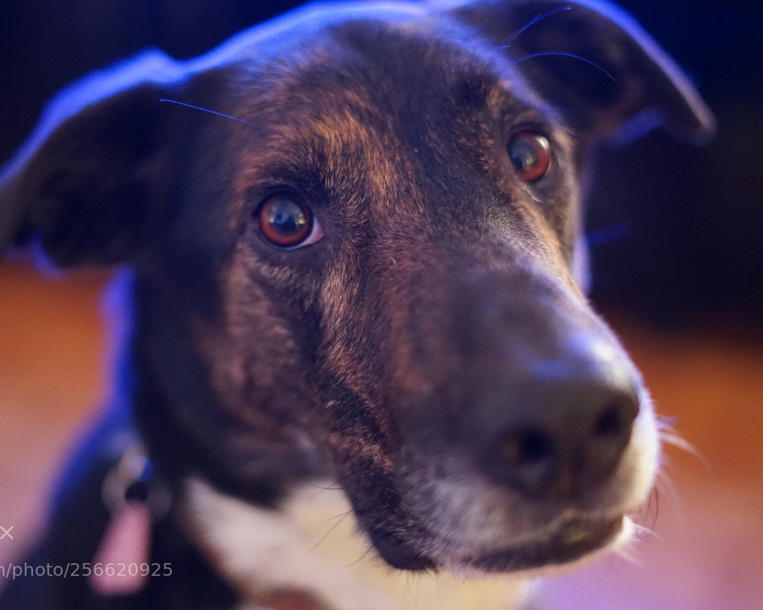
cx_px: 333
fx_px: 1287
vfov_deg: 26.7
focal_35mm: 57
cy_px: 306
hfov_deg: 33.0
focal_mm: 50
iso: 6400
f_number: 2
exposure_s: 1/25
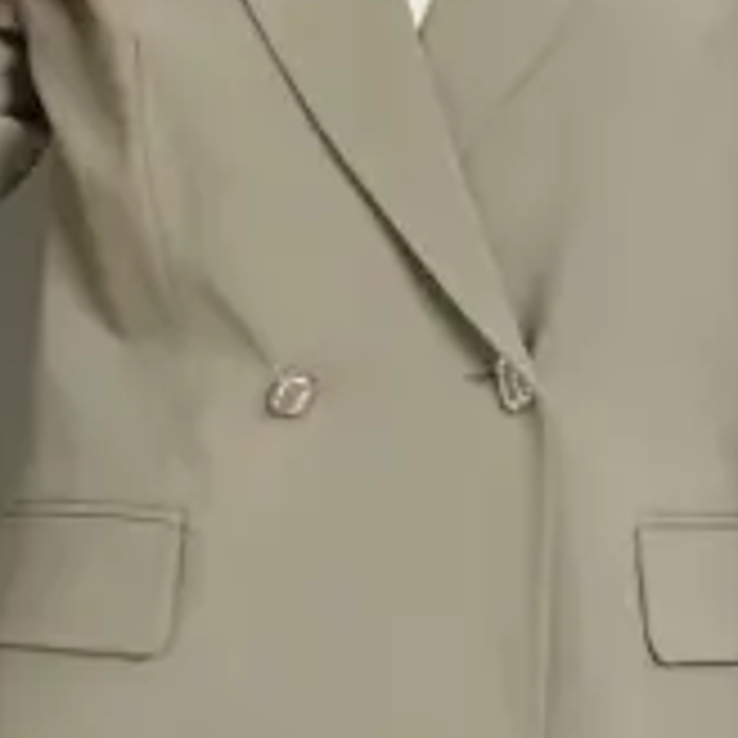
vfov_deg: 8.1
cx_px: 225
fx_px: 5236
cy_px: 400
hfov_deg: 8.1
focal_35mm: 217
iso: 125
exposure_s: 1/200
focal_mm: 35
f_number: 4
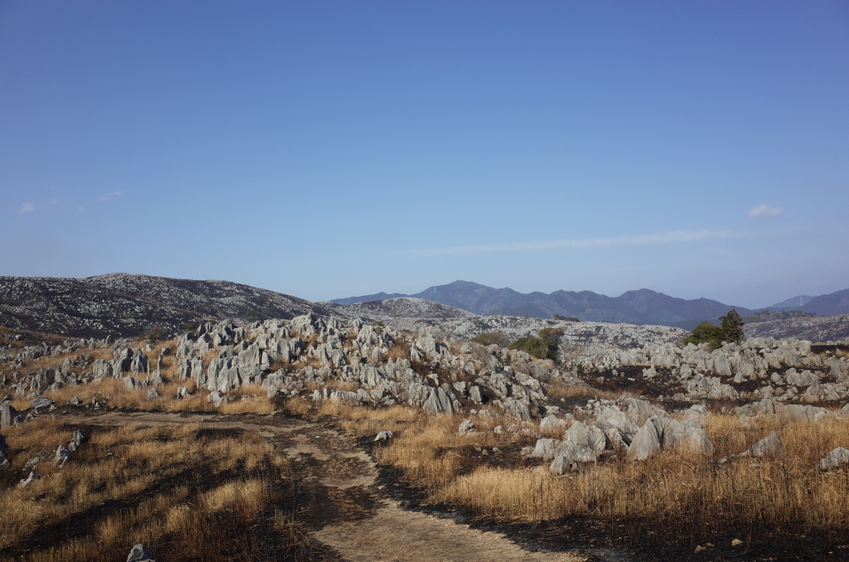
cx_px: 424
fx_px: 659
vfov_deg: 46.2
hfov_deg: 65.6
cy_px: 281
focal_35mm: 28
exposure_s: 1/320
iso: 100
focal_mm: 18.3
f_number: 7.1
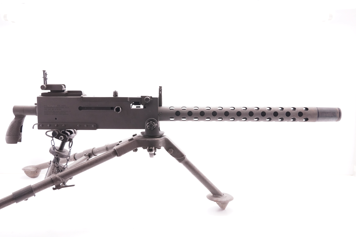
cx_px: 178
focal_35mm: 36
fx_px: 356
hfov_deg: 53.1
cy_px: 118
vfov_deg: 36.9
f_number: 5.6
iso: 1250
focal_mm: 24
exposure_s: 1/125
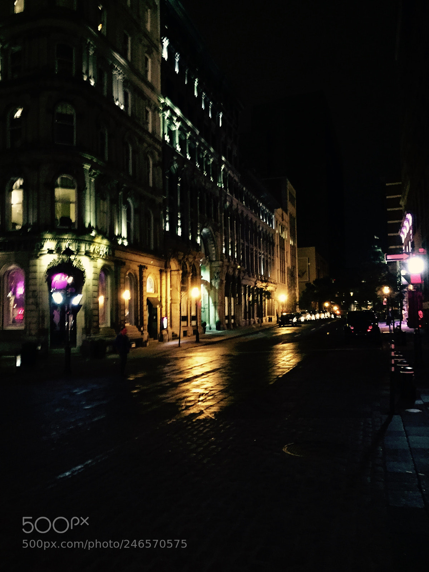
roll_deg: +1.4
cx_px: 214
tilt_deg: +5.7
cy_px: 286
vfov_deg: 61.7
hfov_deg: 48.2
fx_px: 479
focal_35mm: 29
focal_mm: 4.15
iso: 800
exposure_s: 1/15
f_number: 2.2
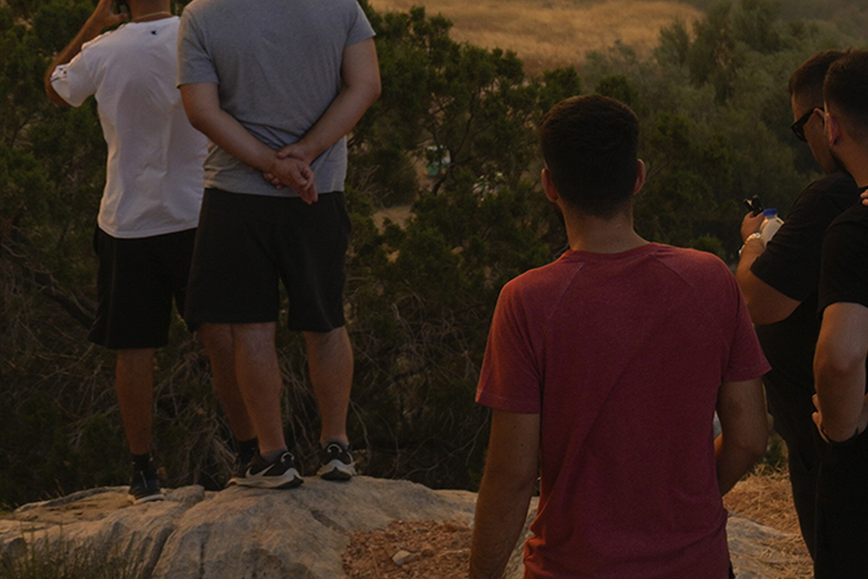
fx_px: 3640
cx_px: 249
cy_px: -94
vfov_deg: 9.0
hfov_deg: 13.6
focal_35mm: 151
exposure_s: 1/250
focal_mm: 34
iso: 100
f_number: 5.6
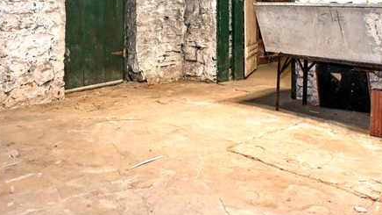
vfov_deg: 24.4
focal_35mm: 47
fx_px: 476
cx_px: 133
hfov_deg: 43.2
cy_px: 9
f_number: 4
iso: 720
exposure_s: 1/60
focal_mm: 12
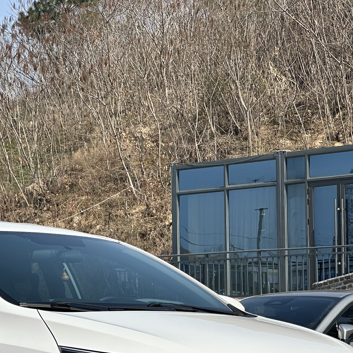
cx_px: 31
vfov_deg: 11.5
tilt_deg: +1.6
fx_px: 1754
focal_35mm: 152
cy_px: 280
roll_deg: -0.4
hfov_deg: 11.4
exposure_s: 1/1085
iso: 32
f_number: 2.8
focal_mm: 9
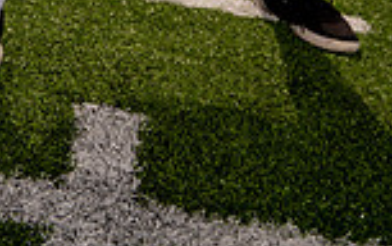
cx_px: 146
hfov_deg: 28.5
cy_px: -297
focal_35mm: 72
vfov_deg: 14.1
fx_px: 770
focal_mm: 24
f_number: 4.5
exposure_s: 1/1250
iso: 100
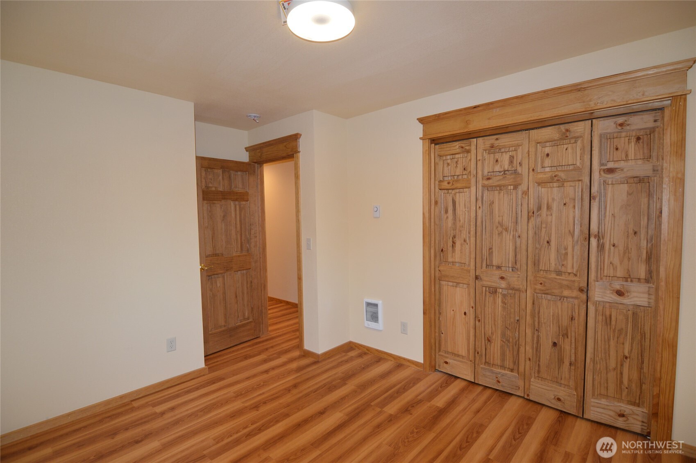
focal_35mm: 16
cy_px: 232
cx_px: 348
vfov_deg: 71.9
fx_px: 319
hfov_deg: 95.0
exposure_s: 1/60
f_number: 3.5
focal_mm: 11
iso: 400
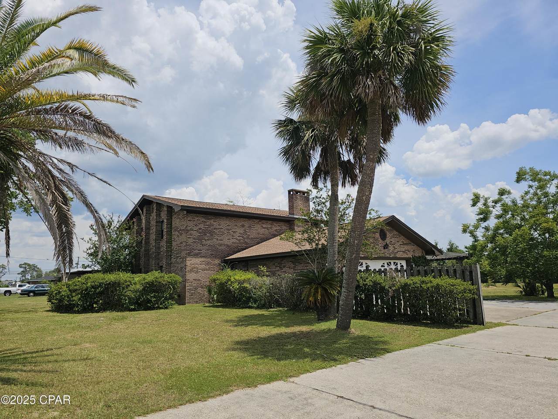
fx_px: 371
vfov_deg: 58.9
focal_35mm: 23
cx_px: 279
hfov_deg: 73.9
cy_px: 210
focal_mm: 6.3
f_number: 1.7
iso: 10
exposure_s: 1/1365
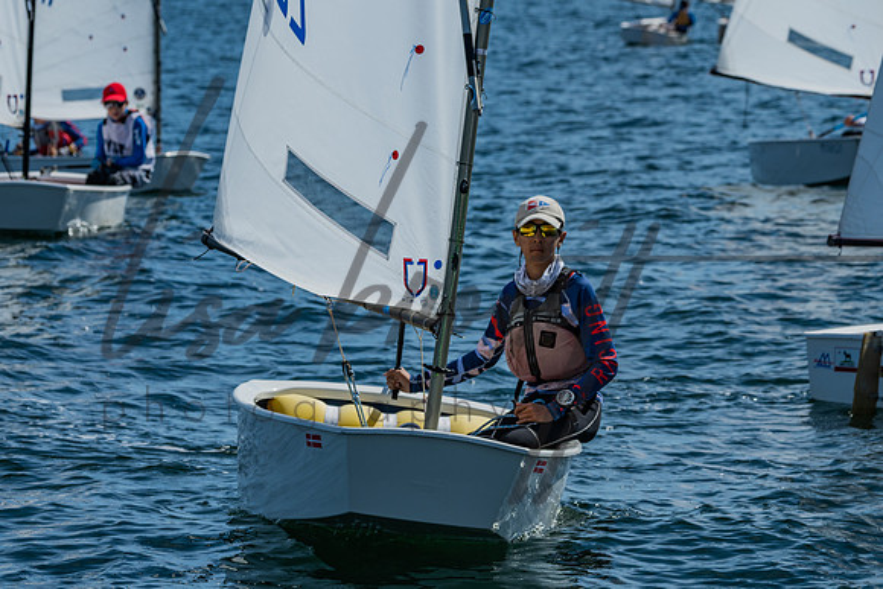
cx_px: 476
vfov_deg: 5.4
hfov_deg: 8.1
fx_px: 6258
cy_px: 245
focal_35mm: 255
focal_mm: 200
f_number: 8
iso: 100
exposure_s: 1/500
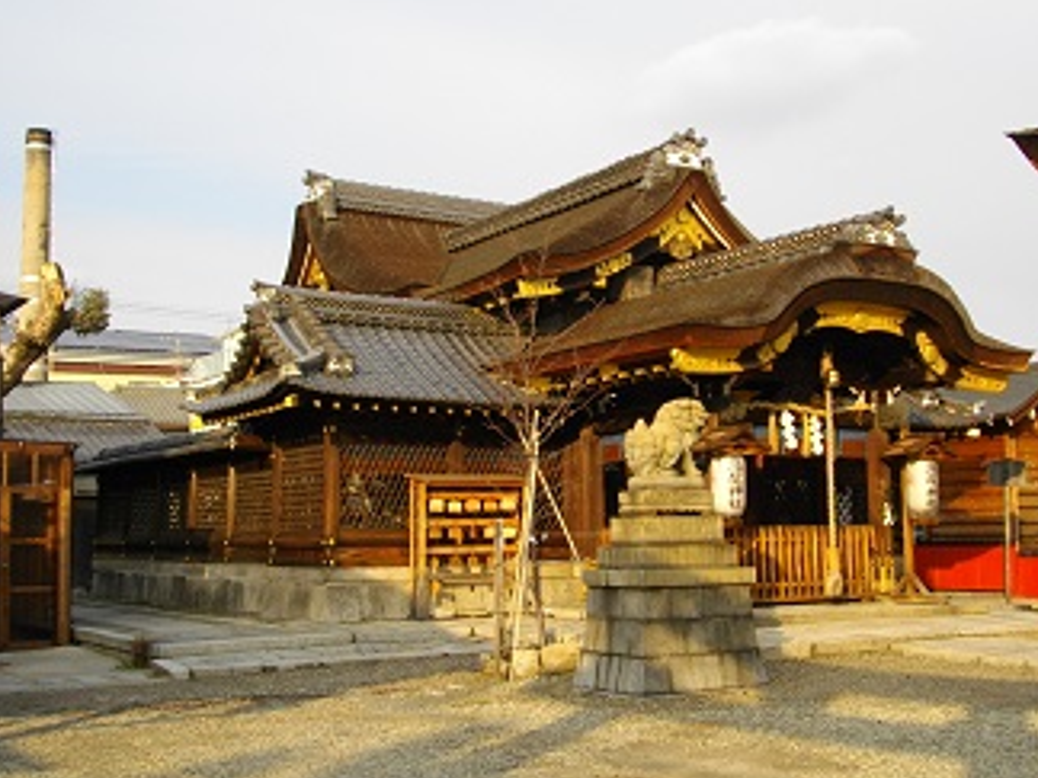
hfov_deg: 39.6
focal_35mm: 48
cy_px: 384
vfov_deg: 30.3
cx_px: 601
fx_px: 1439
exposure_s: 1/500
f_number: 3.2
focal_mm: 7.1
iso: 100
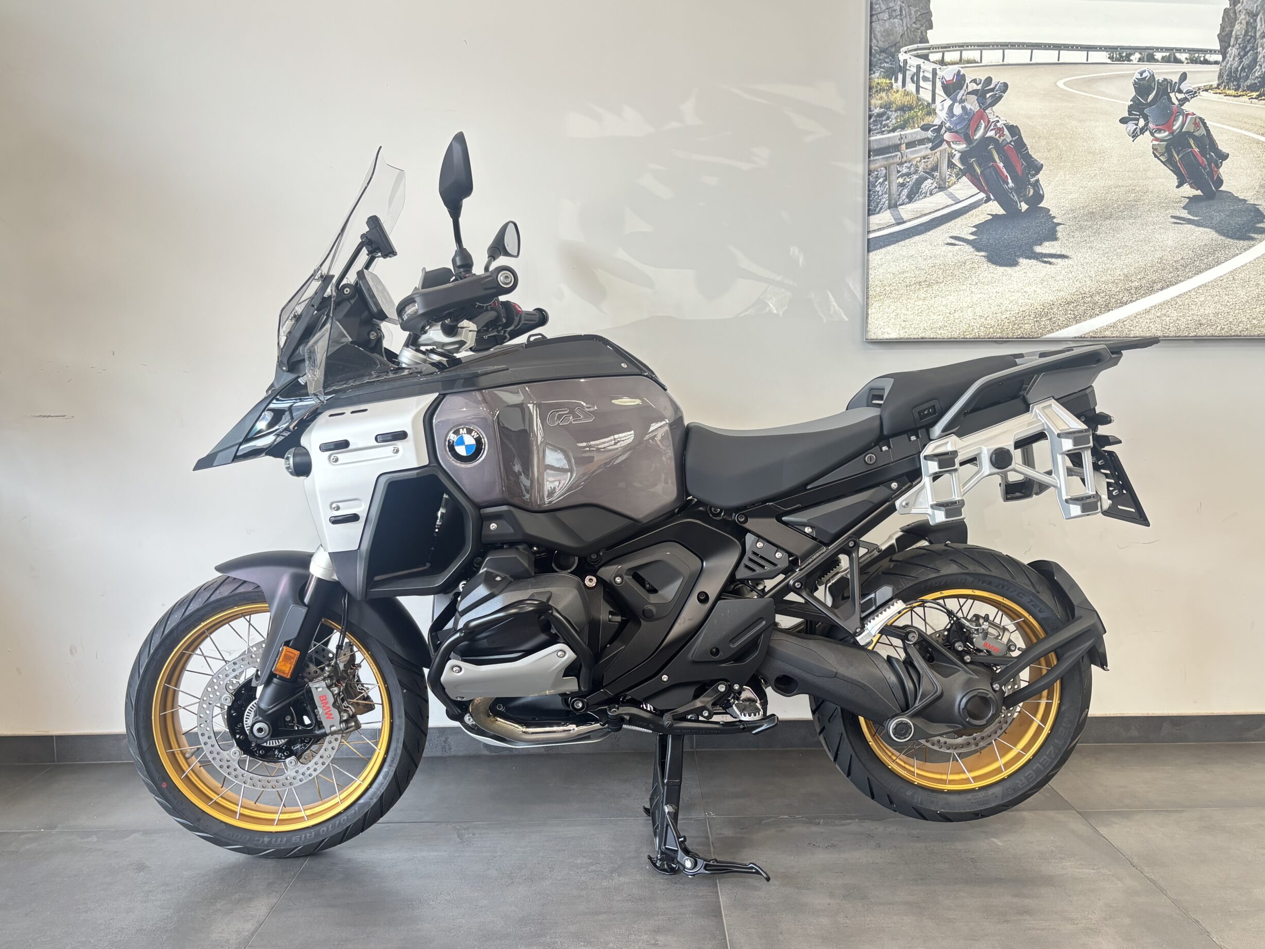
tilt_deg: -5.6
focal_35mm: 27
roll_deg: +0.9
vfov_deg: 51.4
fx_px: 987
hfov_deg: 65.3
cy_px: 479
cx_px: 654
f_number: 1.6
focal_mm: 5.96
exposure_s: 1/119
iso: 125
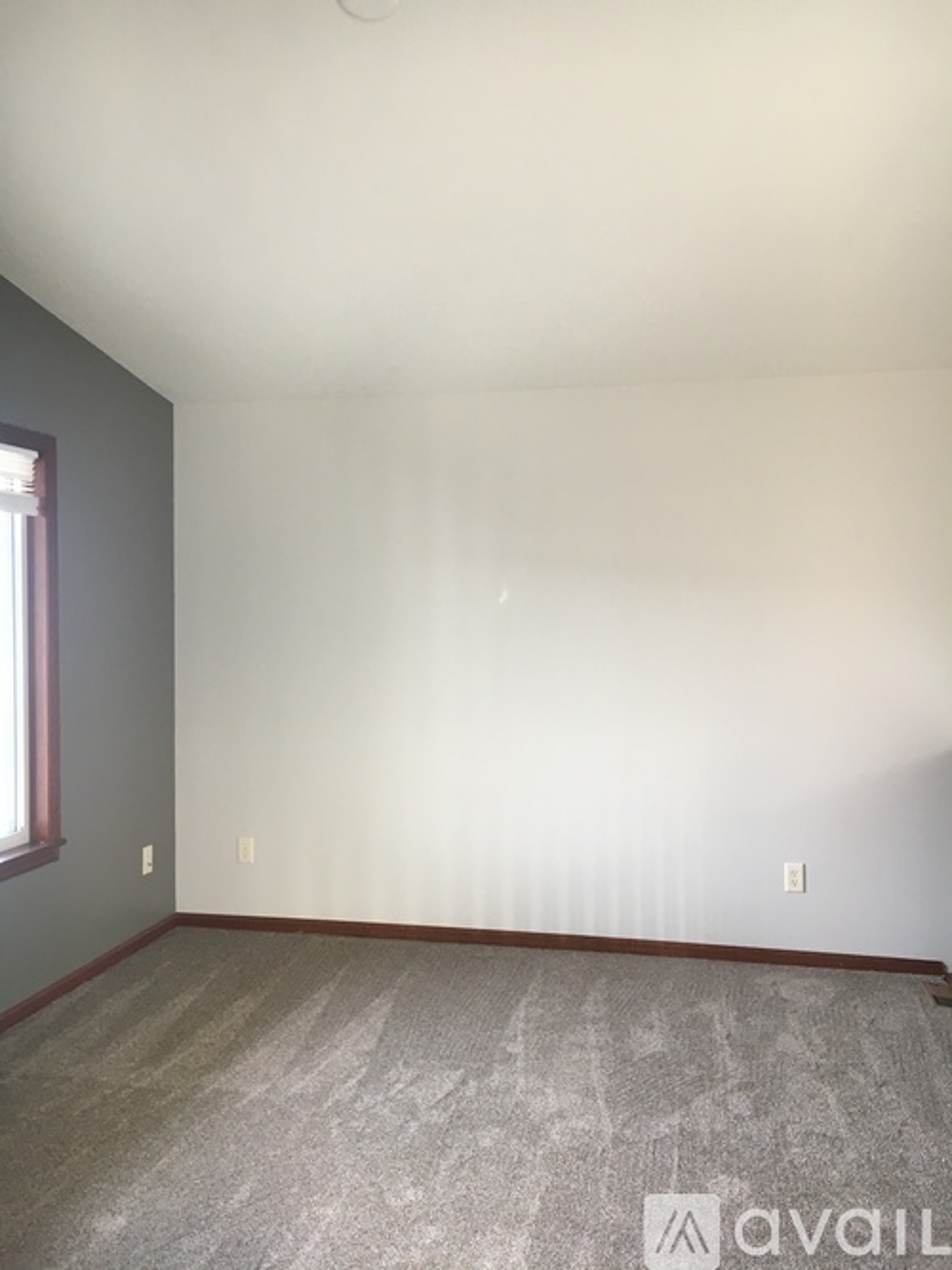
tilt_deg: -1.6
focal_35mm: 29
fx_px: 1064
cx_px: 476
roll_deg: +0.3
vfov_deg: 61.7
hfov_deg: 48.2
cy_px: 635
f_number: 2.2
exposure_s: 1/30
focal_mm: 4.15
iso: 64
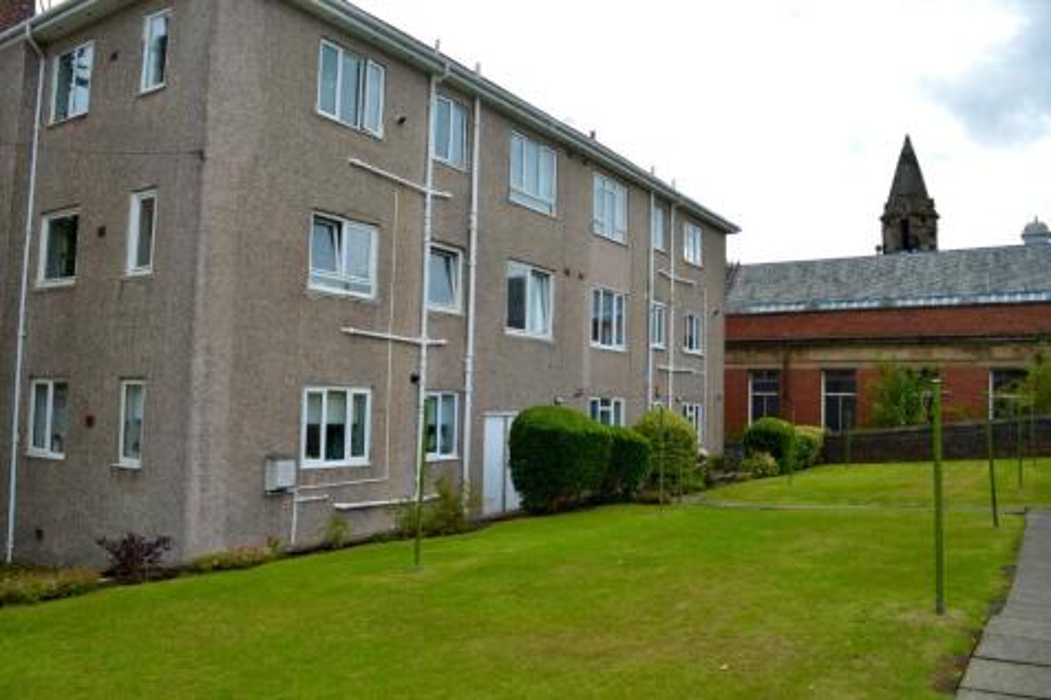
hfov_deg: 67.4
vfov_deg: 47.9
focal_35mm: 27
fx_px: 788
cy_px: 350
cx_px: 526
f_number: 7.1
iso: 100
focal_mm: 18
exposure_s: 1/200
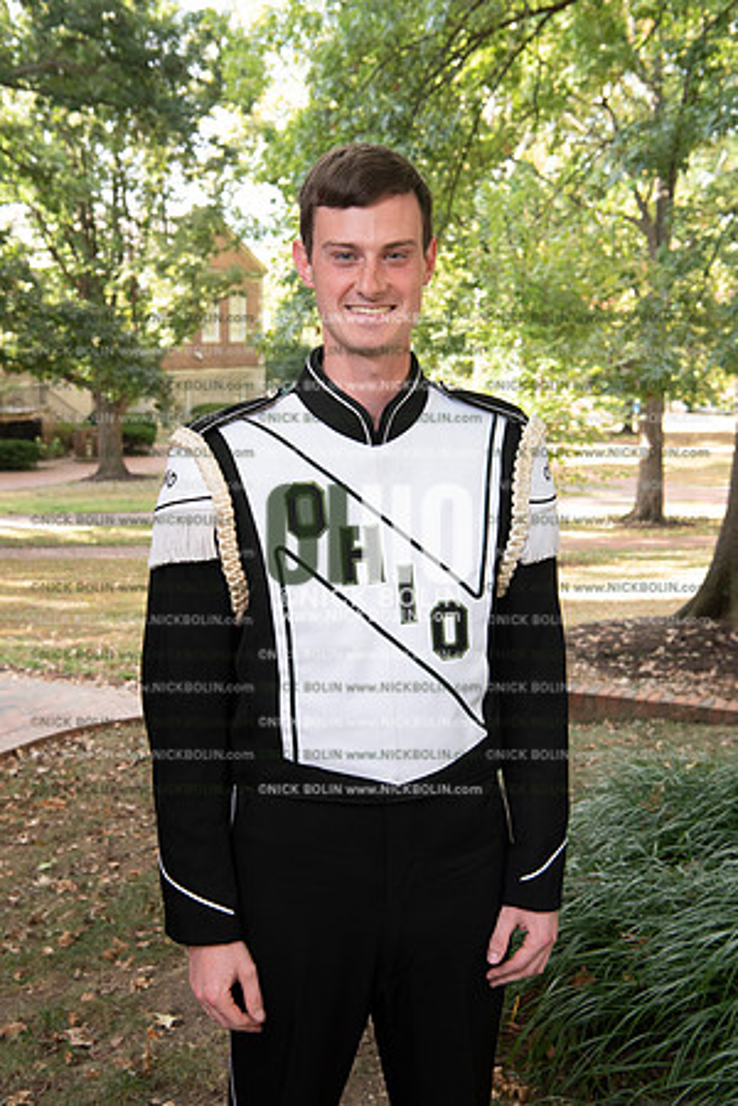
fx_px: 1414
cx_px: 369
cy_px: 553
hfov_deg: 29.2
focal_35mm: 46
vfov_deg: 42.7
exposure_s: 1/100
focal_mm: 46
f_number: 8
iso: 800
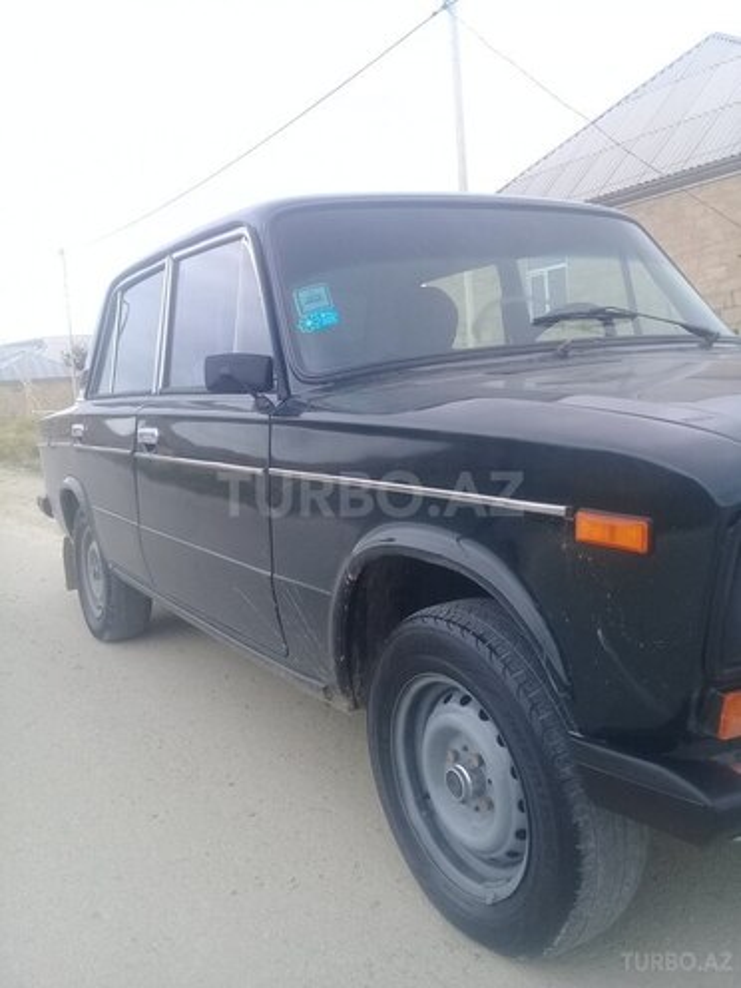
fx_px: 885
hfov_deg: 45.4
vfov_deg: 58.4
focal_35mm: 31
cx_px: 370
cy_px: 494
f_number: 2.2
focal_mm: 3.3
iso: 50
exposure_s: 1/150
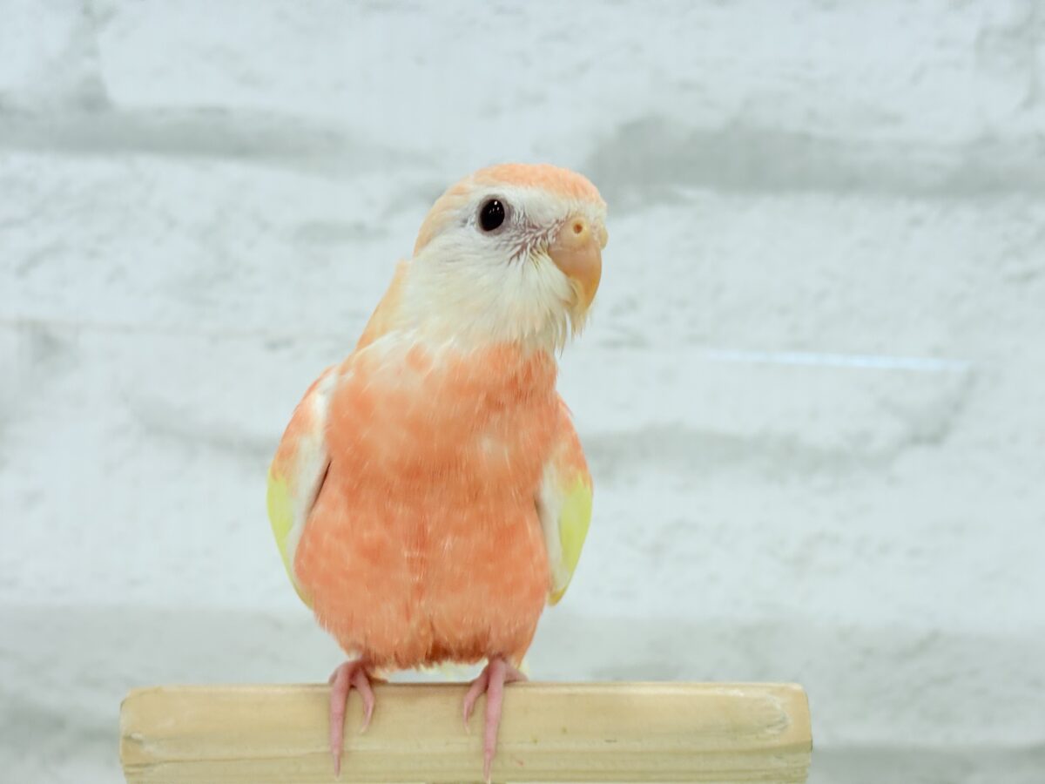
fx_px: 1570
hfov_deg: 36.8
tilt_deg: -2.1
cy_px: 392
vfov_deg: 28.0
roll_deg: -2.7
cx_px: 522
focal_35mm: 52
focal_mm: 5.96
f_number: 1.6
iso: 50
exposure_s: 1/100
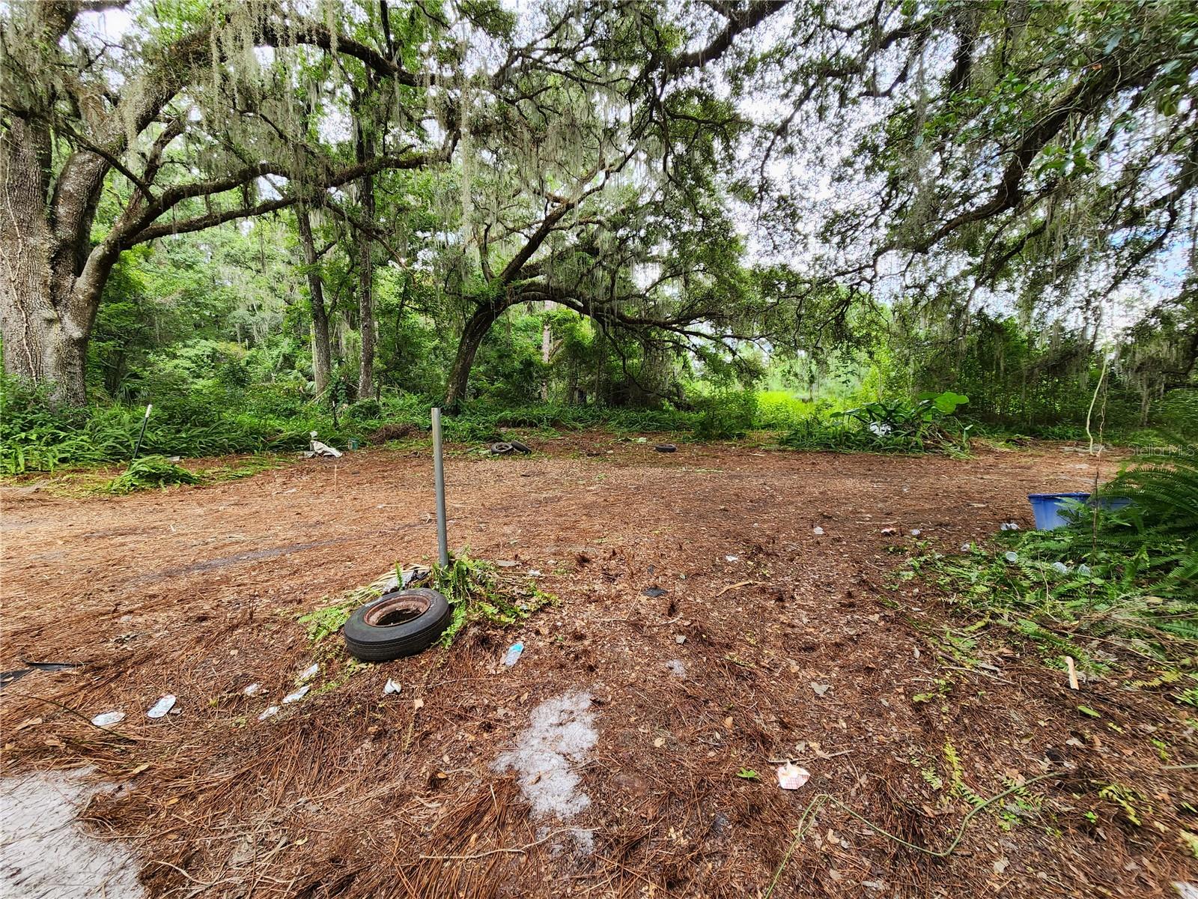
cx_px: 599
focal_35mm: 13
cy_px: 450
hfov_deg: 106.2
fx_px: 450
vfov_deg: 89.9
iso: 50
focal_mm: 2.2
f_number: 2.2
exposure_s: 1/122
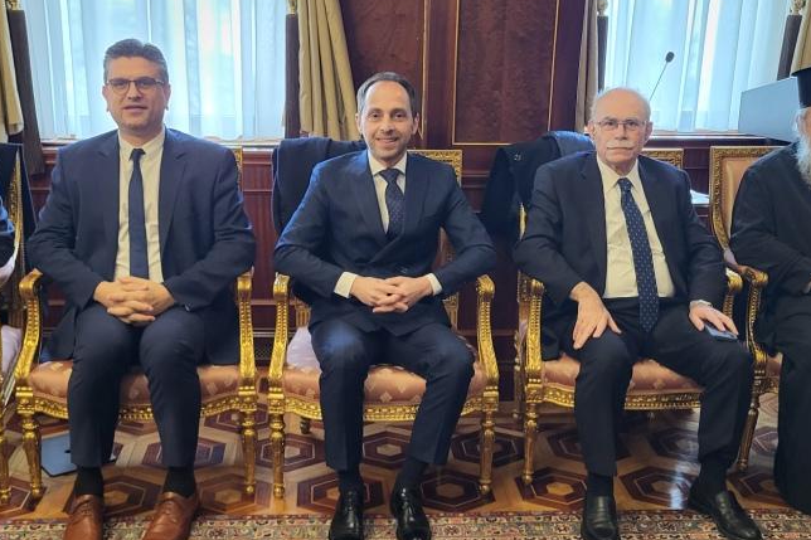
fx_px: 968
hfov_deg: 45.4
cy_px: 322
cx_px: 416
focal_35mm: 43
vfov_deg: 31.1
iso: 320
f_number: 1.8
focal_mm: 5.4
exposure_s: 1/100
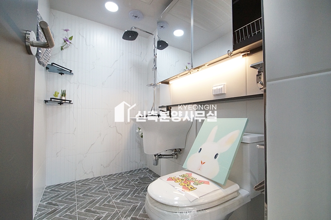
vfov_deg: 77.2
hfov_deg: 100.4
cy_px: 110
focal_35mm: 15
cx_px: 166
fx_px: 138
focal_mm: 10
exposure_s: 1/160
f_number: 5
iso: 1600
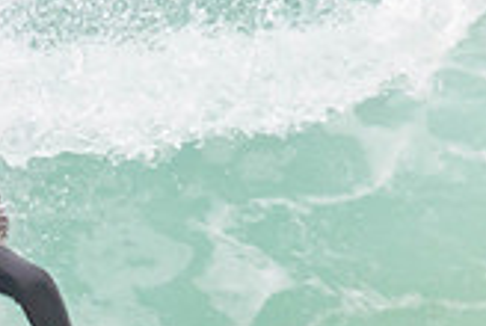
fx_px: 51095
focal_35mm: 3778
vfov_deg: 0.4
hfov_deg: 0.5
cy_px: 223
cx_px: -122
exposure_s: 1/2000
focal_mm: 800
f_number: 11
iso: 1800
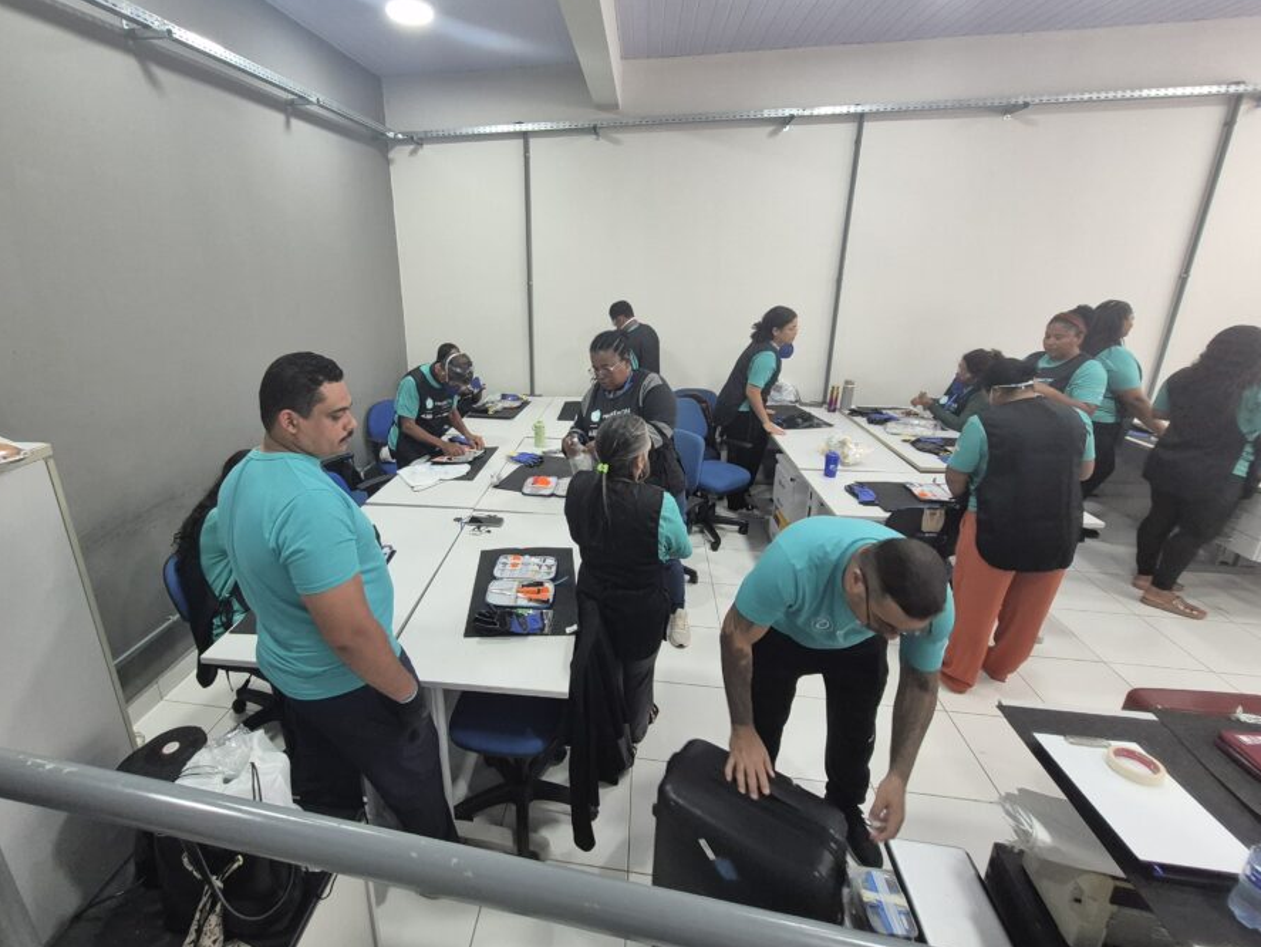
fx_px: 547
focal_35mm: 15
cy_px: 428
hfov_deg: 97.7
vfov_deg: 81.6
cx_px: 556
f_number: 2.2
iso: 250
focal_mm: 1.74
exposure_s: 1/60
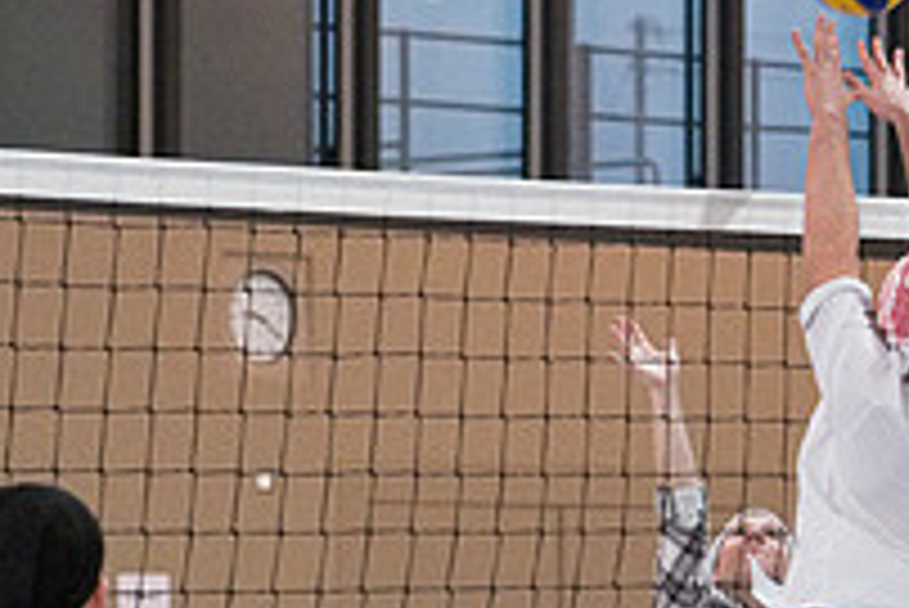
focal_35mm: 265
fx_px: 6696
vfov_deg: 5.2
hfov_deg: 7.7
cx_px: 778
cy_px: 234
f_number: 2.8
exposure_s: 1/500
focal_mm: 50
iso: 6400
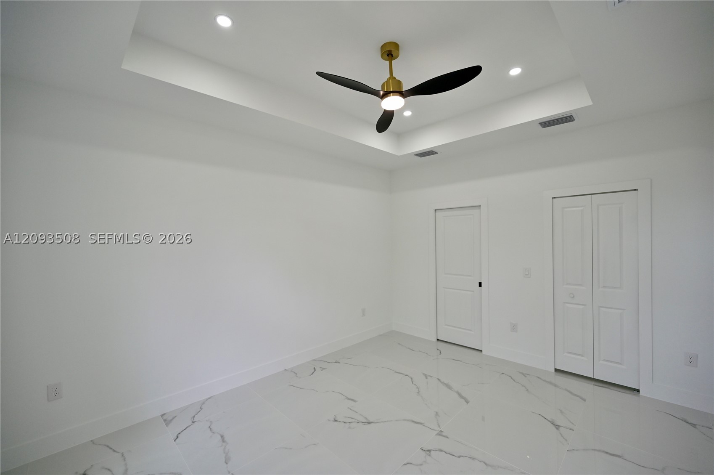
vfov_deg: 81.1
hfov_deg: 104.3
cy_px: 238
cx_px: 357
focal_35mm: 14
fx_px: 277
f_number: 4
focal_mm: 14
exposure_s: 1/250
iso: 400
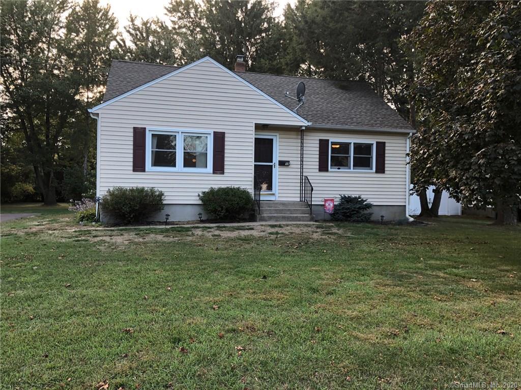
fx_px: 421
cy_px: 195
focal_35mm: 28
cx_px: 260
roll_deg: -1.4
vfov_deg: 49.7
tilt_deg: -0.5
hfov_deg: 63.4
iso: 40
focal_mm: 4
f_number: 1.8
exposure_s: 1/120
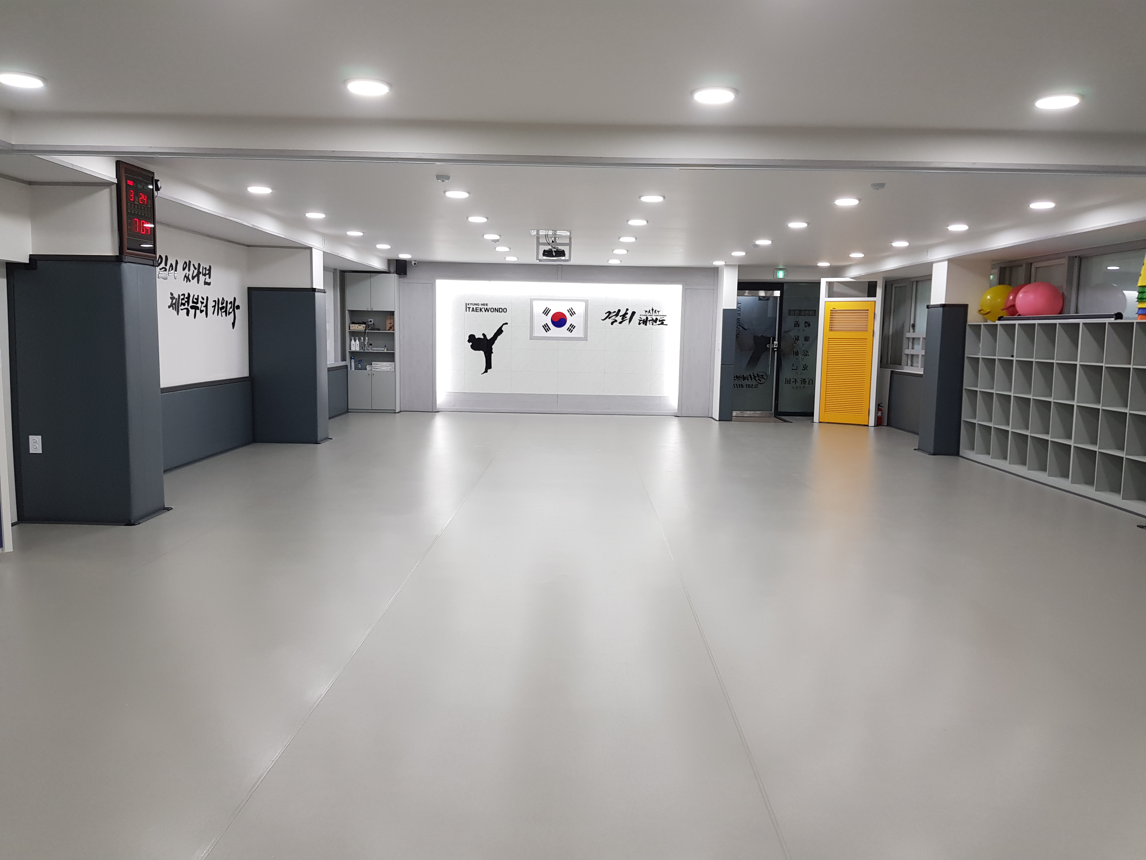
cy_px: 430
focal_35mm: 26
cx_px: 573
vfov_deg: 53.1
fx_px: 861
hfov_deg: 67.3
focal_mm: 4.3
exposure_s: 1/60
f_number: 1.7
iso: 80
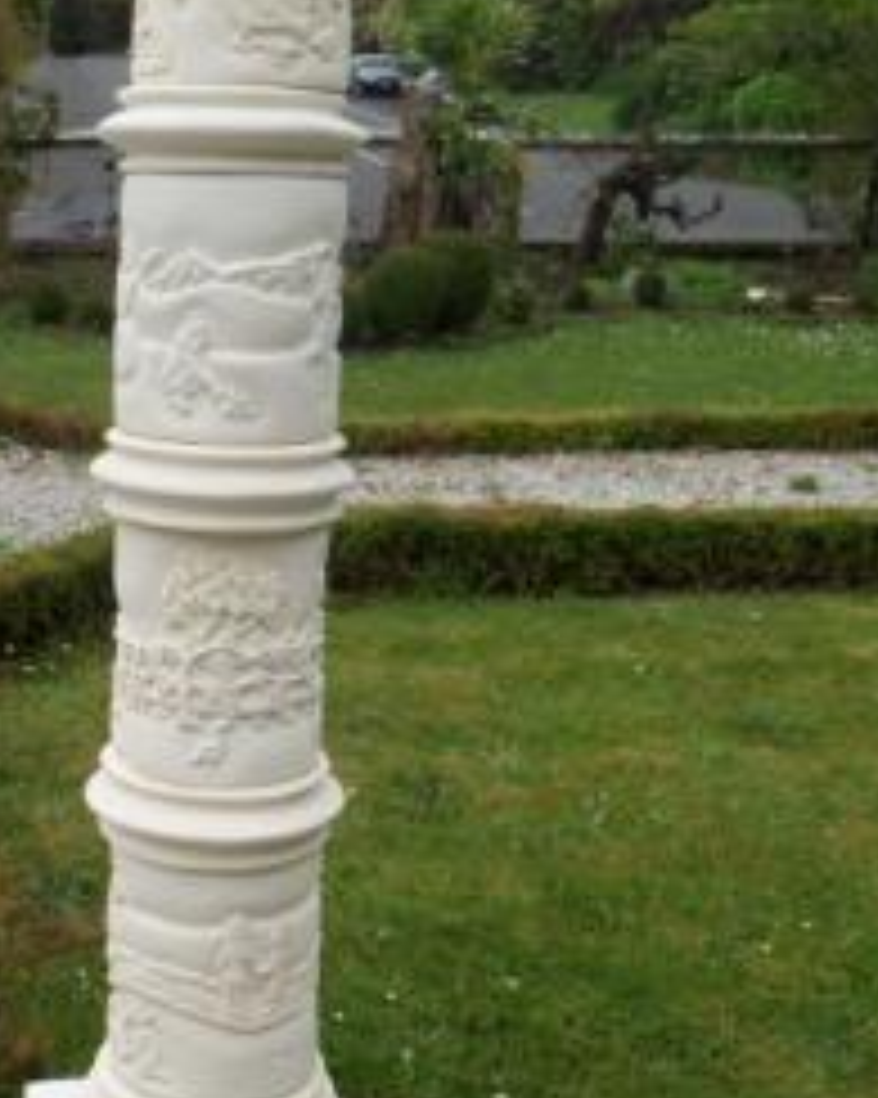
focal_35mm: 52
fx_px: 1690
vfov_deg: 35.7
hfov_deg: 28.4
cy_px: 392
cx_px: 162
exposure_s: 1/400
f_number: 3.4
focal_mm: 5.2
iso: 80
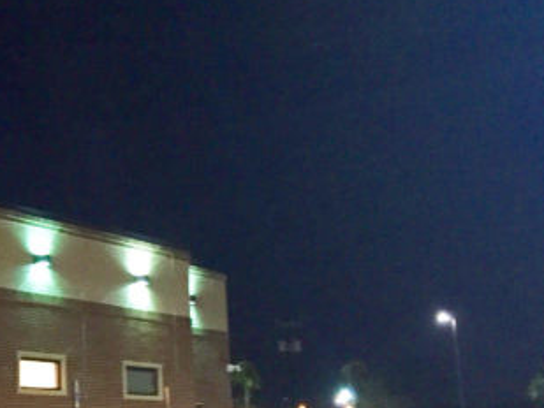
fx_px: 1132
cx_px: -77
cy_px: 186
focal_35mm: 72
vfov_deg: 20.4
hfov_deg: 24.9
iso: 320
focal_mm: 4.15
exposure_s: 1/15
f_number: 2.2
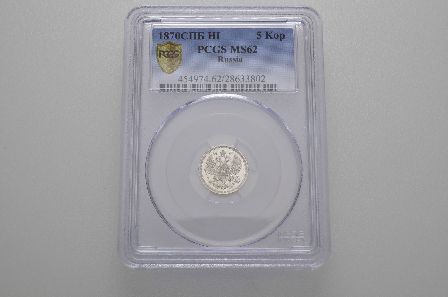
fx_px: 633
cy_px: 148
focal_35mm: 51
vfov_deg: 26.4
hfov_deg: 39.0
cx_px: 224
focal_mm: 34
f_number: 14
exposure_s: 1/200
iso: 400
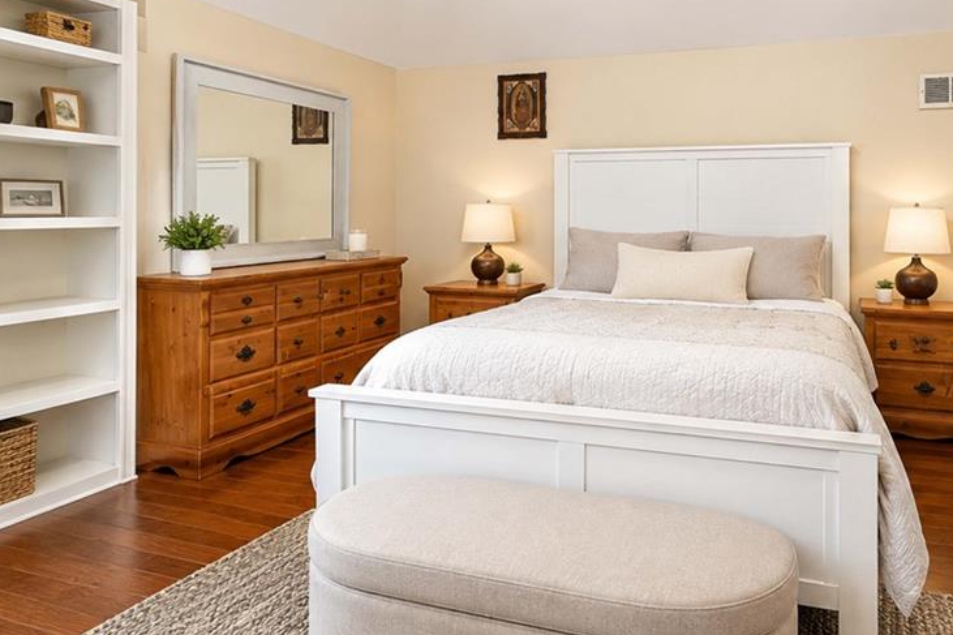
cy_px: 259
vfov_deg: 59.1
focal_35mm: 21
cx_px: 592
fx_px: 556
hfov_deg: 79.8
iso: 2000
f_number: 8
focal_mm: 10
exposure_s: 1/60
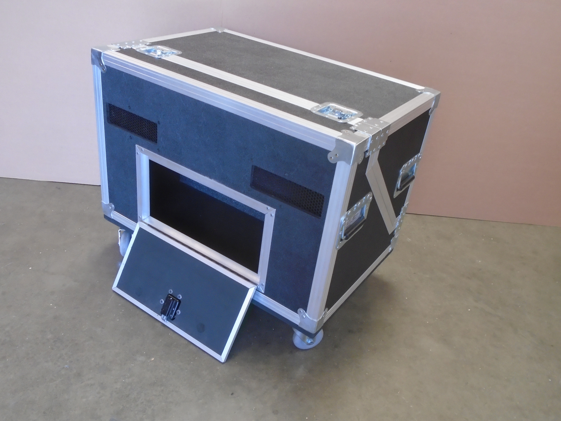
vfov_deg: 45.4
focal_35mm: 31
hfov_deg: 58.4
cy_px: 210
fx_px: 502
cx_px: 280
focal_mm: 5.5
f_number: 3.5
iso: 320
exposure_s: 1/30
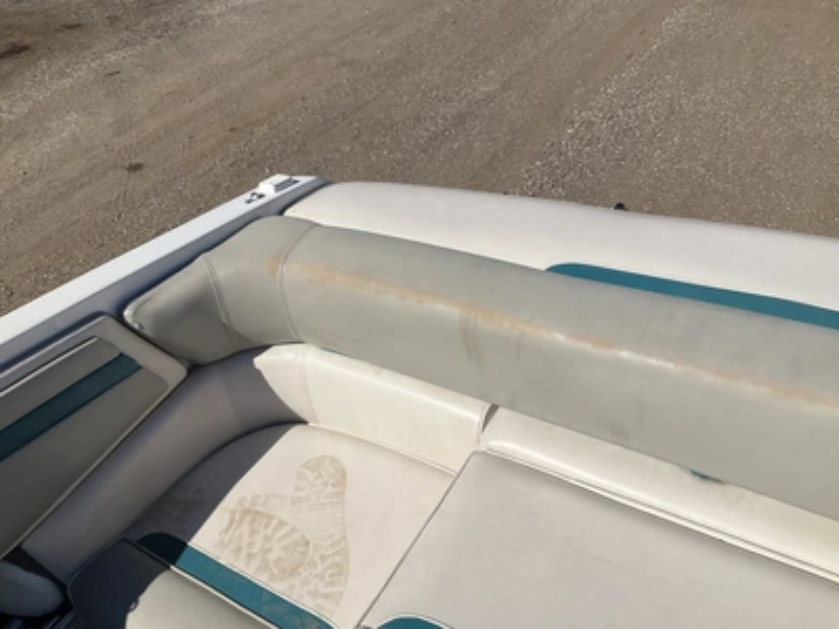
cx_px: 420
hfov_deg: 61.7
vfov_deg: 48.2
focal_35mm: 29
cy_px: 314
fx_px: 703
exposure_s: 1/5263
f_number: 1.8
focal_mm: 3
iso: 25
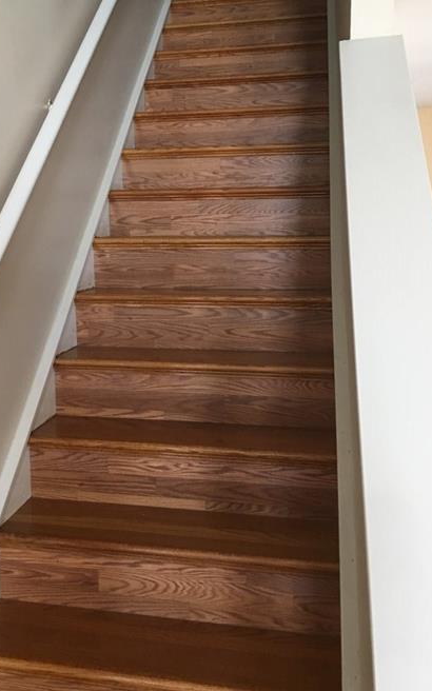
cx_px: 153
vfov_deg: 53.9
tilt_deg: -5.1
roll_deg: -0.2
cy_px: 303
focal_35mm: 36
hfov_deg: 35.1
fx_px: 678
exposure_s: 1/15
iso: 80
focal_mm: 4.15
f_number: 2.2
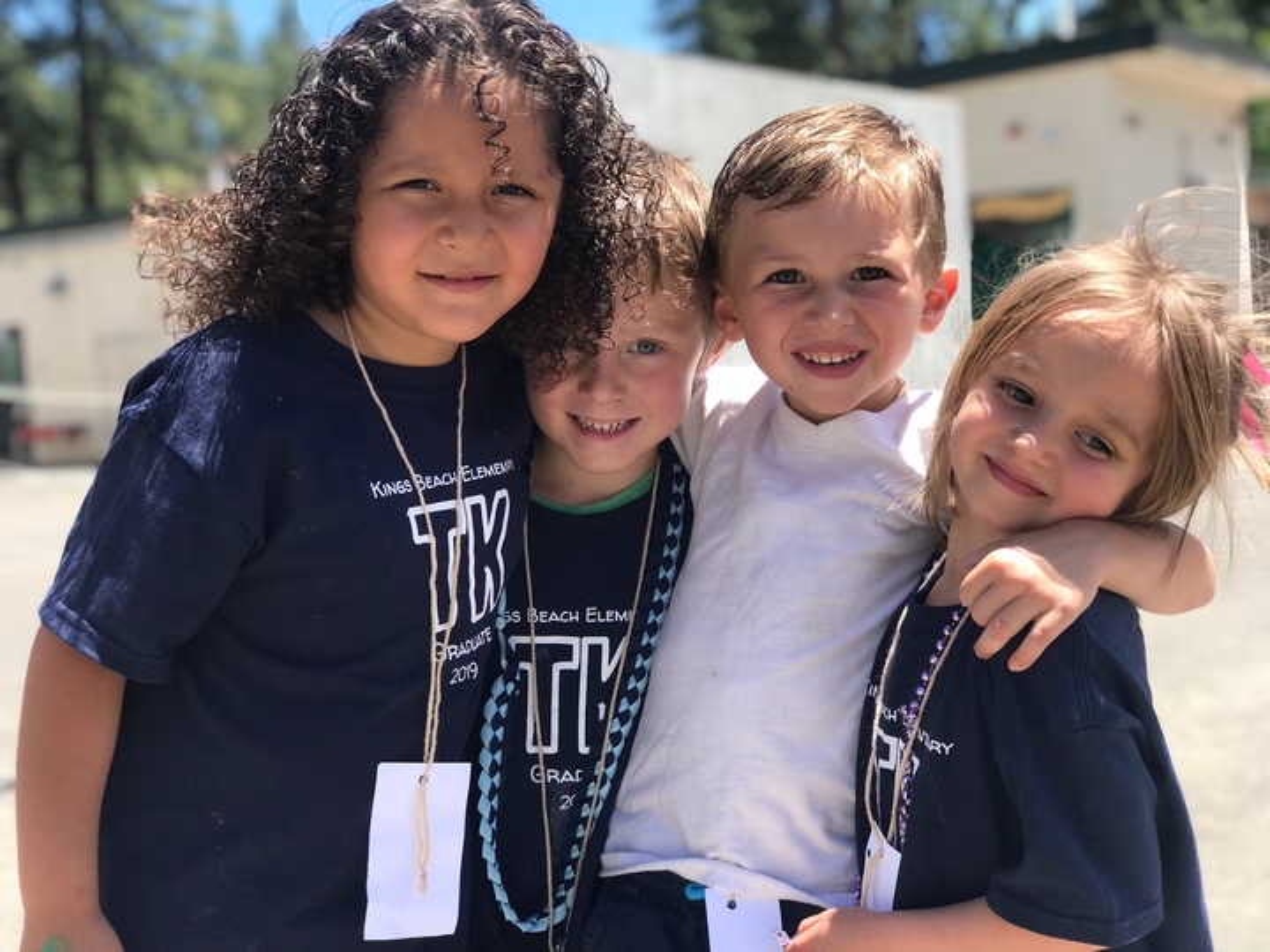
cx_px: 635
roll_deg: +4.0
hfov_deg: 33.8
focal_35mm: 57
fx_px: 2091
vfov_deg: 25.7
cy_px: 476
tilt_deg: -3.4
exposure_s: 1/320
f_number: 2.8
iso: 20
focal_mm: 6.6
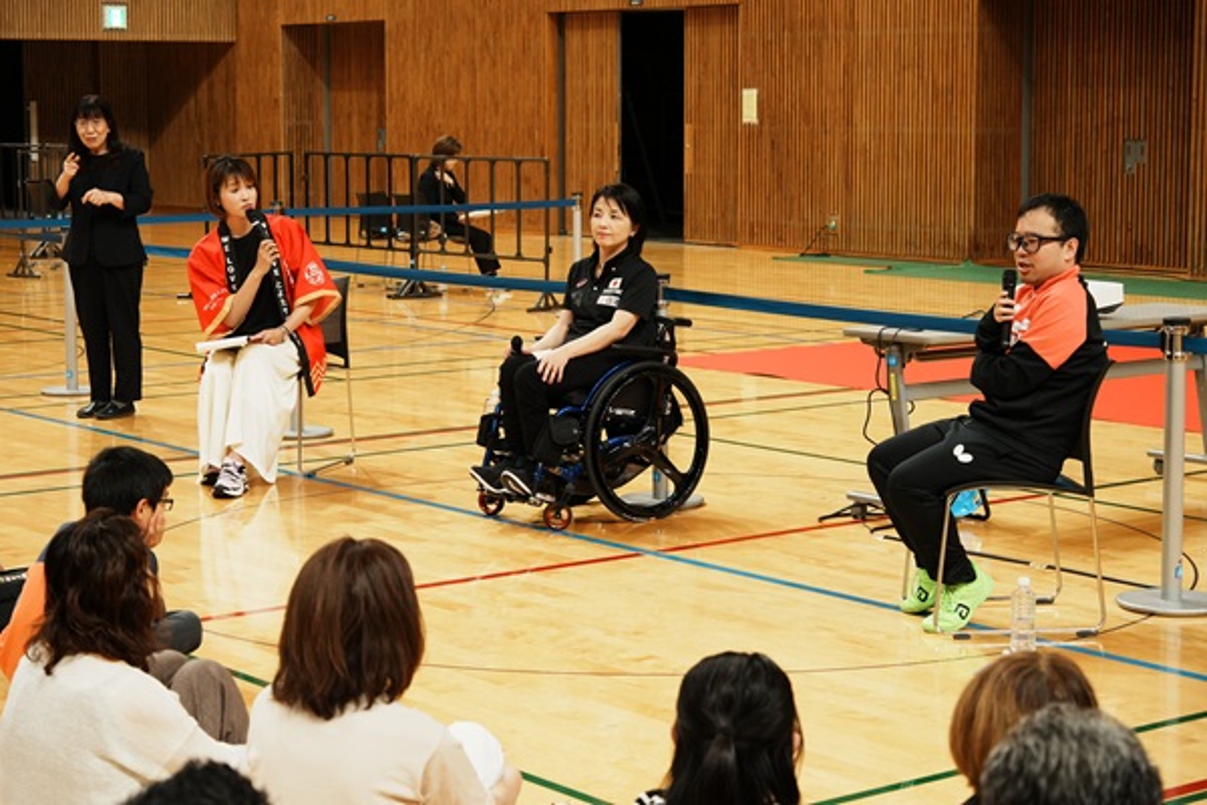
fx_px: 2427
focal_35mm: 72
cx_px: 604
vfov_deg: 18.8
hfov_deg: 27.9
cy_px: 402
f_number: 7.1
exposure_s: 1/80
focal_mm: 72.4
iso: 1600
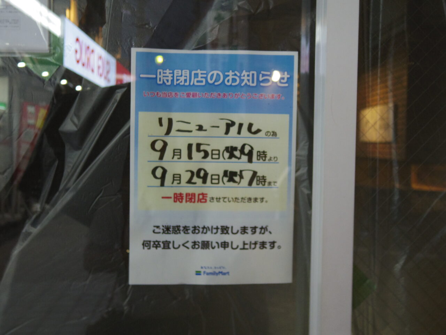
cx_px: 223
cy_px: 168
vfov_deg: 30.9
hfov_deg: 40.4
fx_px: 606
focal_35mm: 47
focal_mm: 8.5
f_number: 1.9
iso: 400
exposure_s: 1/40
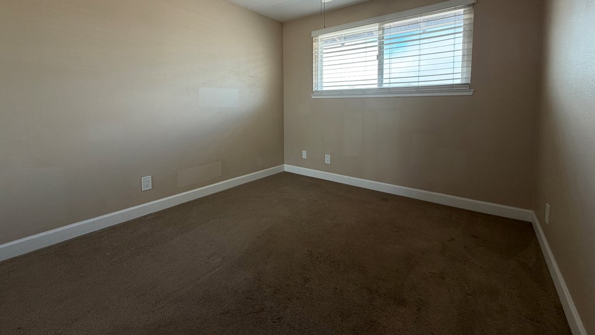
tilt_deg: -3.5
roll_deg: +0.1
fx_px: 252
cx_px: 294
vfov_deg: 65.8
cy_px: 121
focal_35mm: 16
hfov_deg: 99.4
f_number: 2.2
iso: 80
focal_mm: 2.22
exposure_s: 1/121
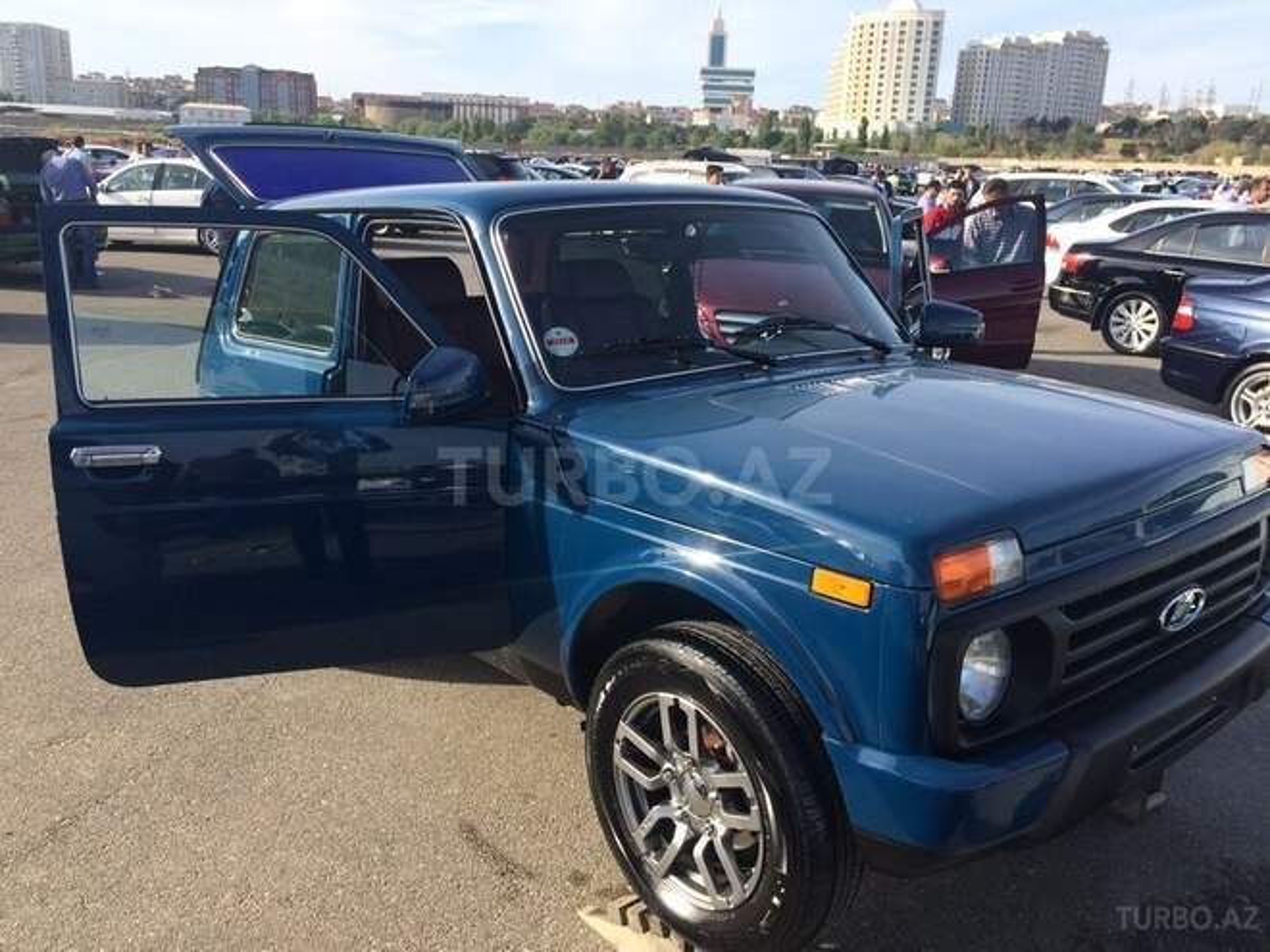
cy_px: 476
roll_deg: -2.2
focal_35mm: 29
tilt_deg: -16.6
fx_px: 1064
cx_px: 635
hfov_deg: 61.7
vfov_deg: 48.2
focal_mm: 4.15
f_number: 2.2
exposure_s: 1/912
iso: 32
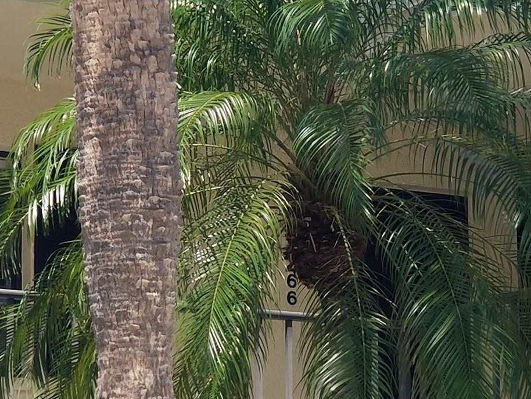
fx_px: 1396
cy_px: 317
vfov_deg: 16.1
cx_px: 385
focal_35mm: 91
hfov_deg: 21.4
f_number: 2.4
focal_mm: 6
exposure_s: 1/670
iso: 25
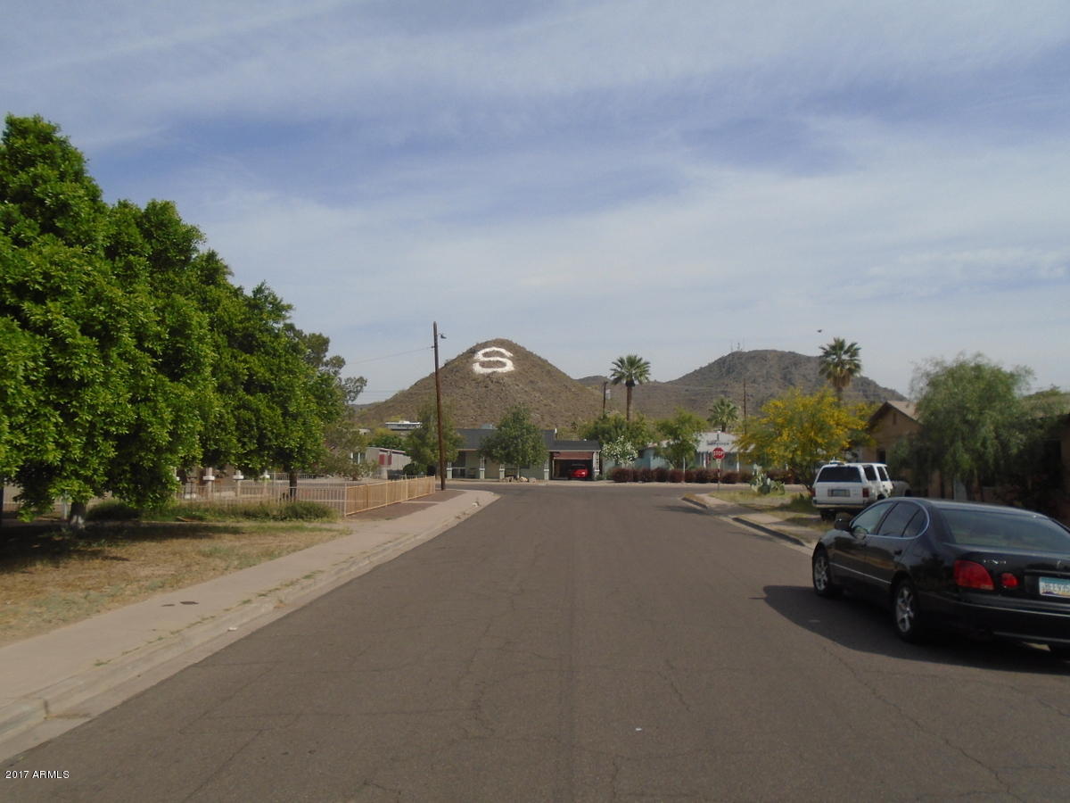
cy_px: 402
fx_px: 804
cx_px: 535
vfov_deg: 53.1
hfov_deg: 67.3
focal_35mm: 26
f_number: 8
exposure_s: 1/400
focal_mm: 4.6
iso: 100
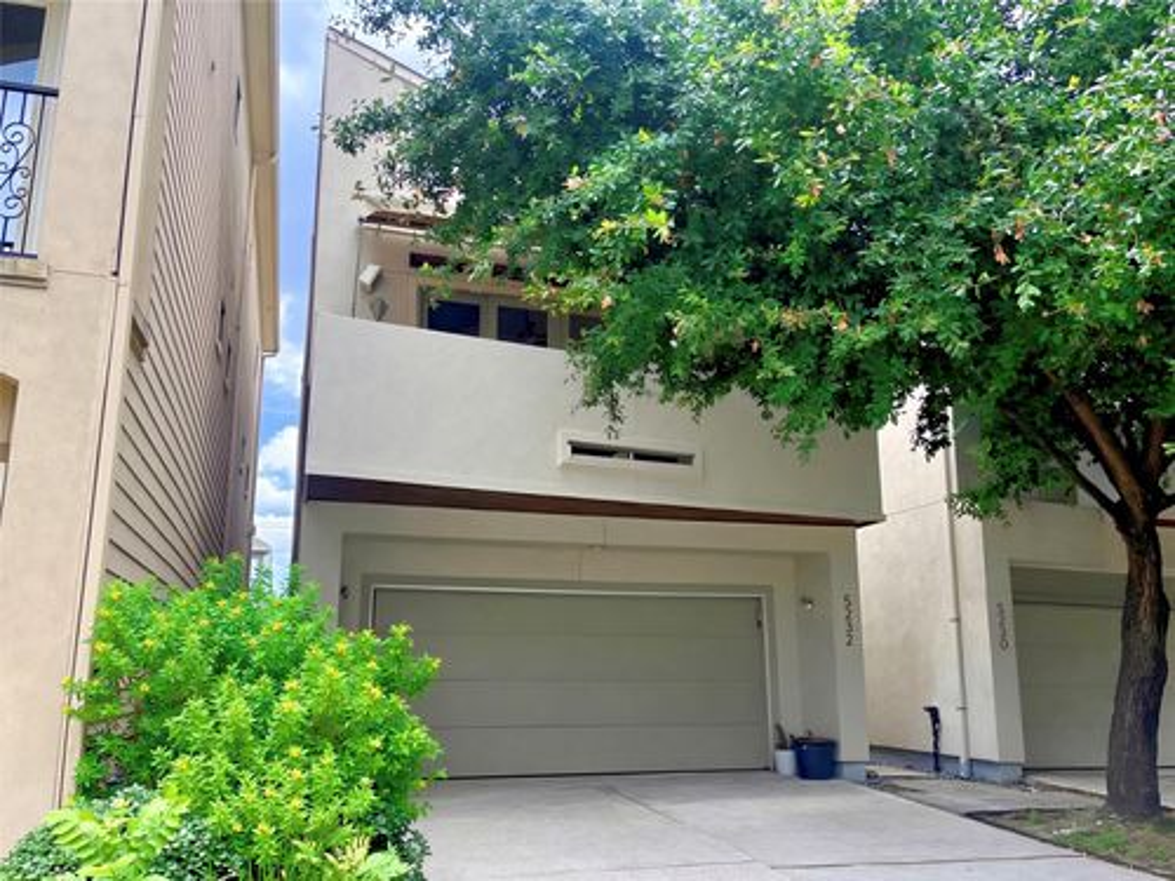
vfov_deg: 54.9
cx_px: 588
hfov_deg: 69.4
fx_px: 849
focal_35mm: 25
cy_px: 440
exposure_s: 1/1164
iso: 50
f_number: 1.6
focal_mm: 5.1
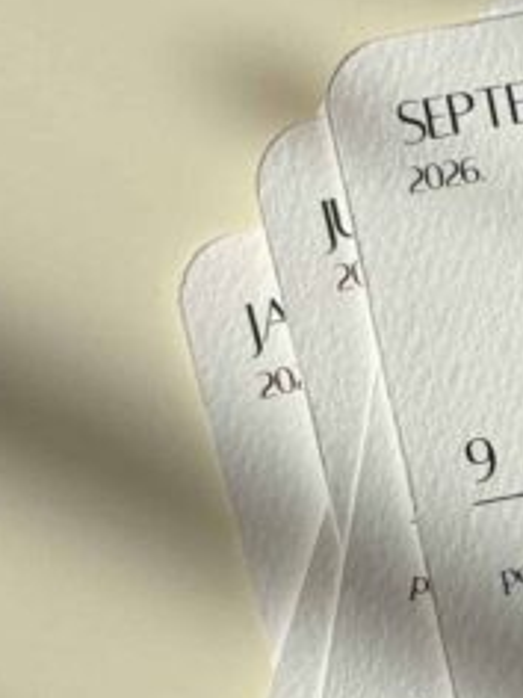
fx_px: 3284
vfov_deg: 12.1
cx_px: 656
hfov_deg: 9.0
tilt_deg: -79.9
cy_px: 355
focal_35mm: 163
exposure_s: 1/1754
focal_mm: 6.76
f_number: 1.78
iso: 64
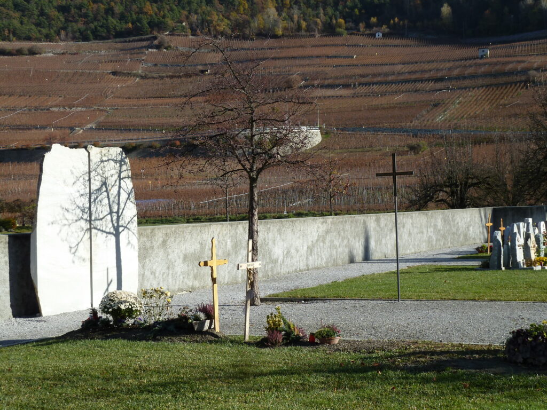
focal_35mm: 63
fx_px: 996
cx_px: 274
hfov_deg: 30.7
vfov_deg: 23.3
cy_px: 205
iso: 80
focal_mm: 10.3
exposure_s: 1/500
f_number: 4
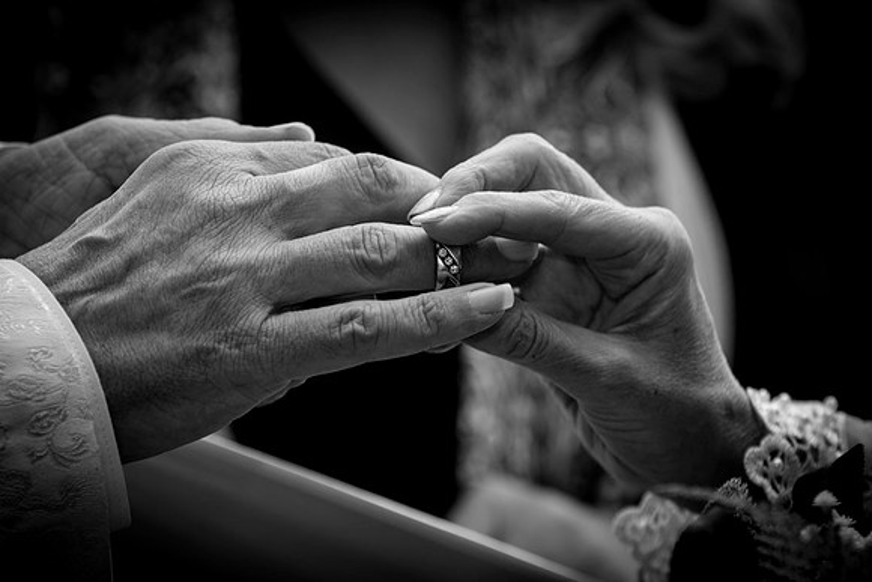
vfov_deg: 4.7
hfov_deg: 7.0
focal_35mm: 293
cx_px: 435
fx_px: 7103
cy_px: 155
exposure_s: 1/200
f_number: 5
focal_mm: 200
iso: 160
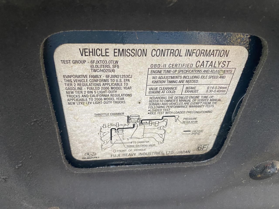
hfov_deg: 67.3
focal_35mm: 26
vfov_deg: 53.1
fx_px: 210
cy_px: 104
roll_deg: -1.5
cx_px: 140
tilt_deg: +14.2
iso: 200
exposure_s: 1/60
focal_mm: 4.25
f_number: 1.8
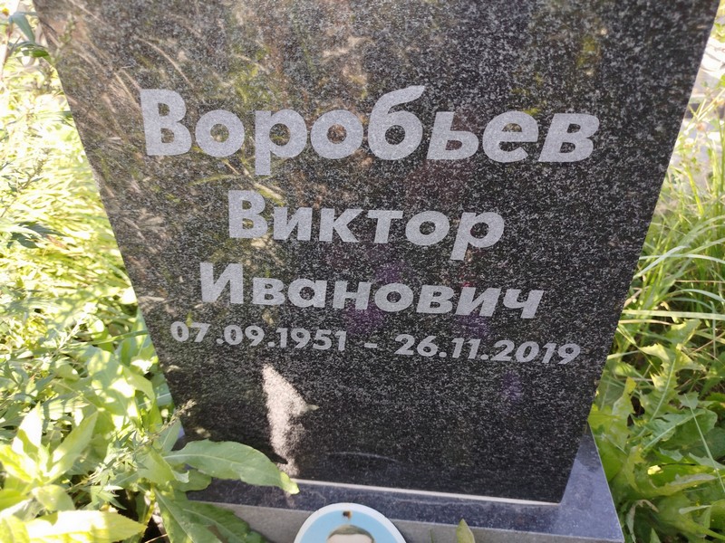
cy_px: 272
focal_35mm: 24
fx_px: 503
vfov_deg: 56.8
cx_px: 362
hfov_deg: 71.6
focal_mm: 5.31
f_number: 1.7
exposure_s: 1/100
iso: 50
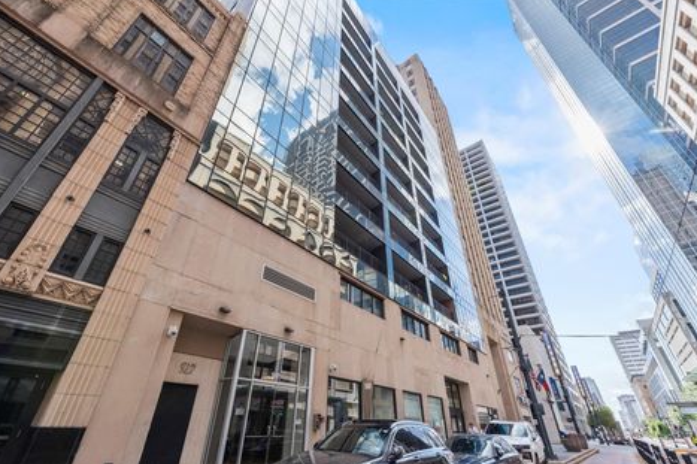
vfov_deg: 77.2
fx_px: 290
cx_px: 343
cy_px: 244
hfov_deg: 100.4
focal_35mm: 15
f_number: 8
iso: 800
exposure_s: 1/1250
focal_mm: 14
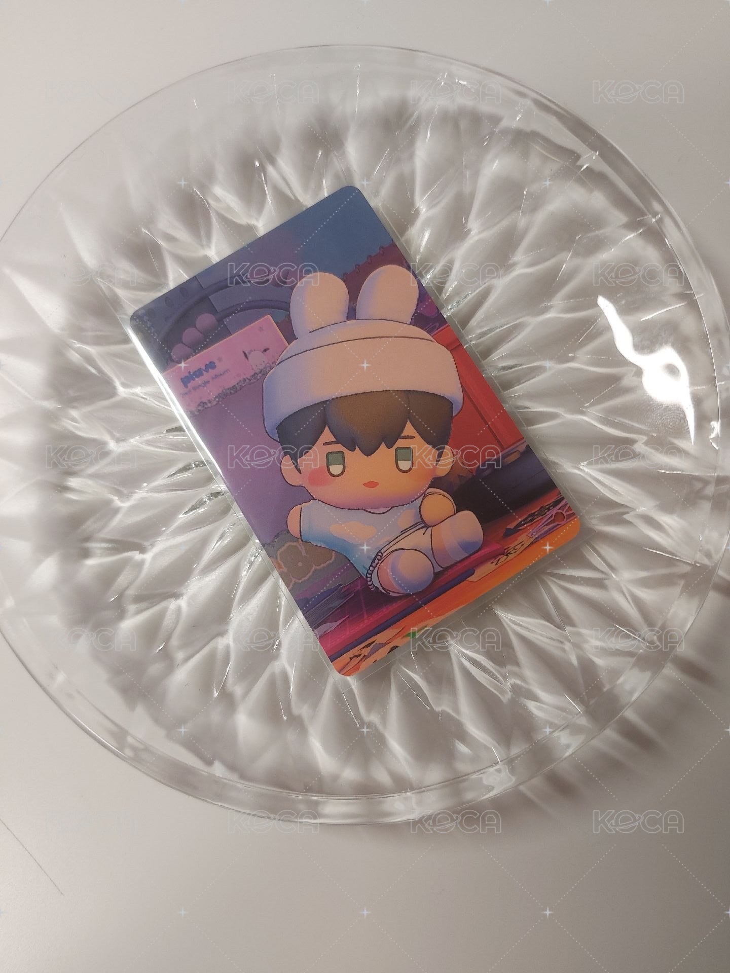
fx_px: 675
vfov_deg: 71.6
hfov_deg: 56.8
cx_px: 365
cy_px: 486
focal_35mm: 24
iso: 64
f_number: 1.8
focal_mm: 5.23
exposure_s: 1/60
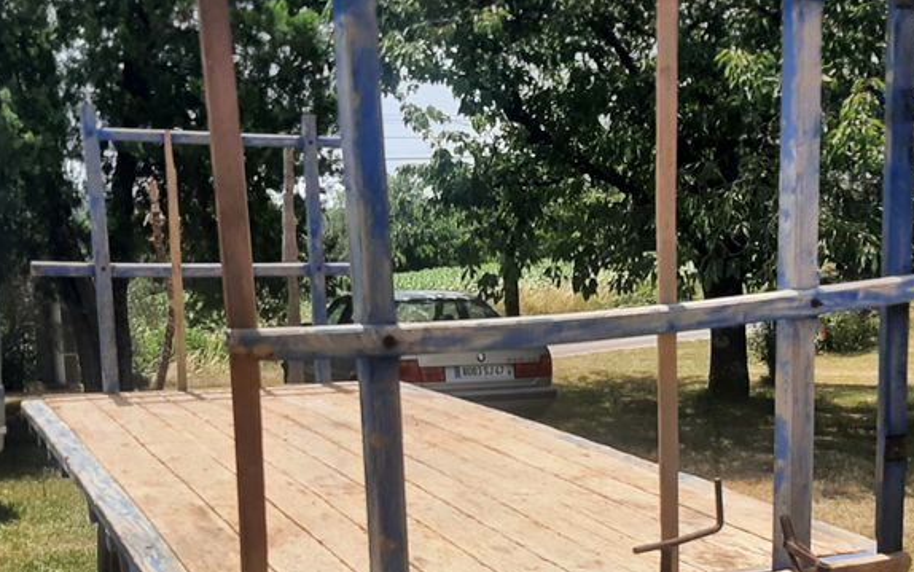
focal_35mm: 48
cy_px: 467
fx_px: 1196
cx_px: 484
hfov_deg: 41.8
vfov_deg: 26.3
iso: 40
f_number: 1.7
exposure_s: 1/1883
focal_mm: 3.93
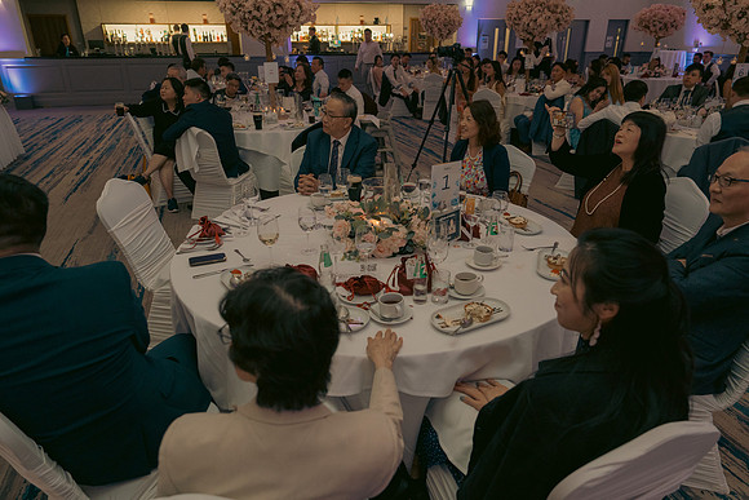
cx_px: 374
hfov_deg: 73.7
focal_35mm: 24
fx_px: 499
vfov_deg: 53.2
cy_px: 250
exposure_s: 1/160
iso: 2500
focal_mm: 24
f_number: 3.5
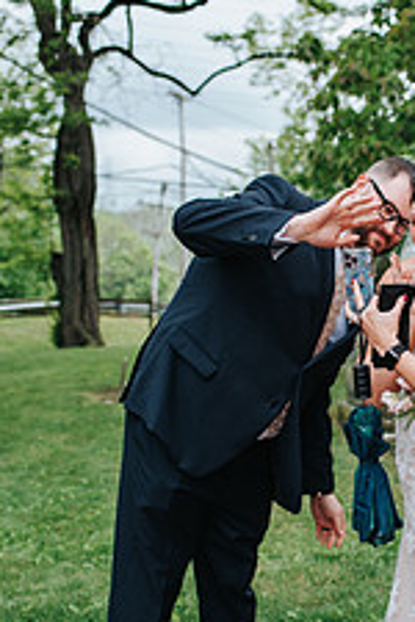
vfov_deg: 28.8
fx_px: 1210
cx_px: 407
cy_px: 354
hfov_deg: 19.0
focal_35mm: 70
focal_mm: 35
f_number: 2.8
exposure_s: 1/640
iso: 140
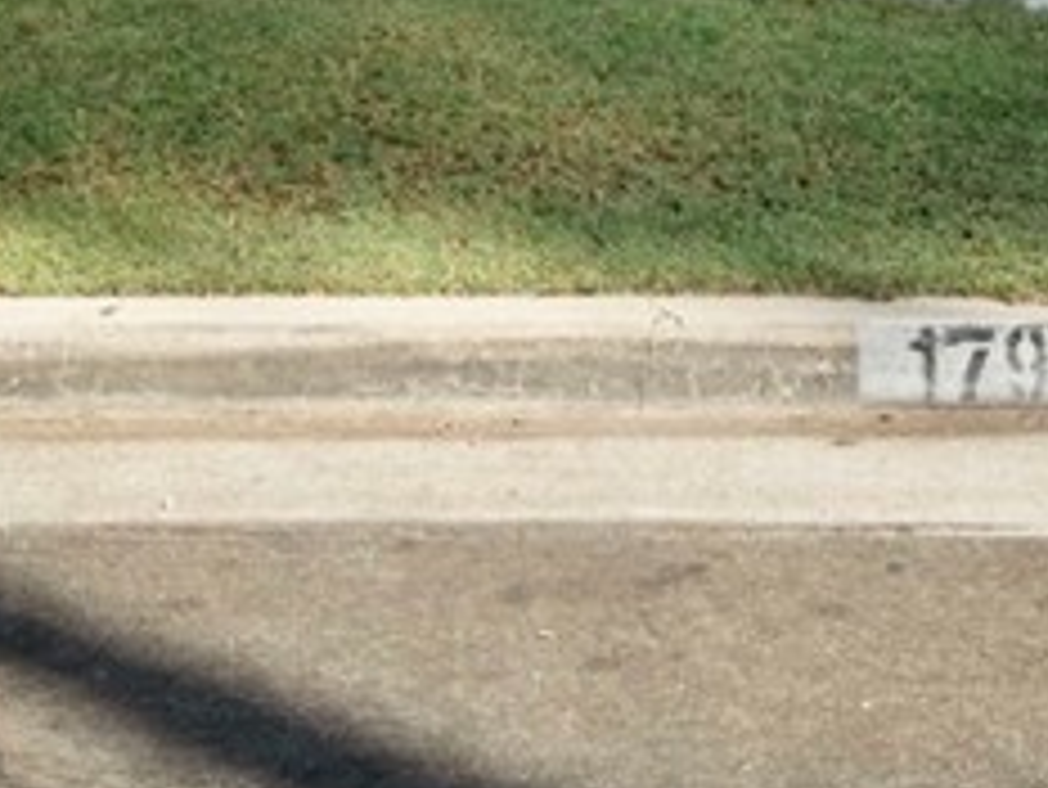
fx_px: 2817
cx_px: 526
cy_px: -678
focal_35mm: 93
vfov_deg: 13.9
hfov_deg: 21.1
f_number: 11
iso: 400
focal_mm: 22
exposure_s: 1/80
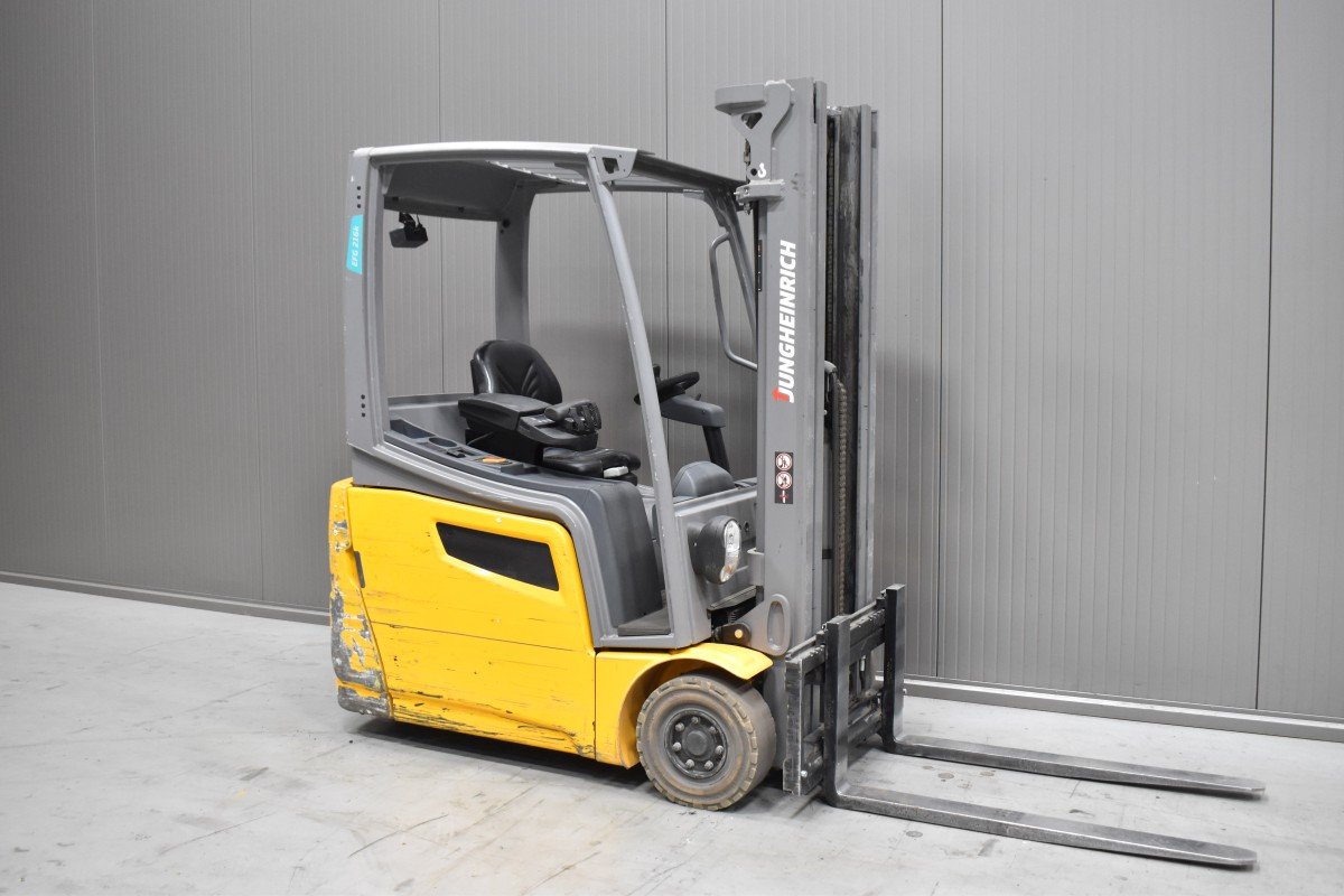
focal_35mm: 33
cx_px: 672
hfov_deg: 57.2
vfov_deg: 40.0
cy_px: 448
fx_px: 1232
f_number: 4.5
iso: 1600
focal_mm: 22
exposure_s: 1/40
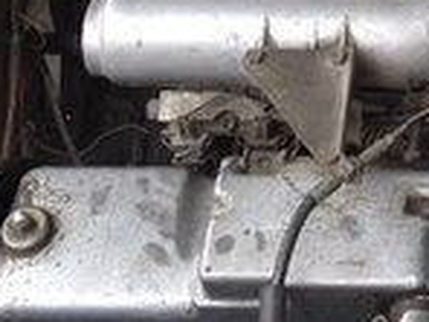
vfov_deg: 9.8
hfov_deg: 12.8
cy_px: -155
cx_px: 615
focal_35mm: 147
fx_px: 1822
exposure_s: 1/60
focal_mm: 4.12
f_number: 2.4
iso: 50
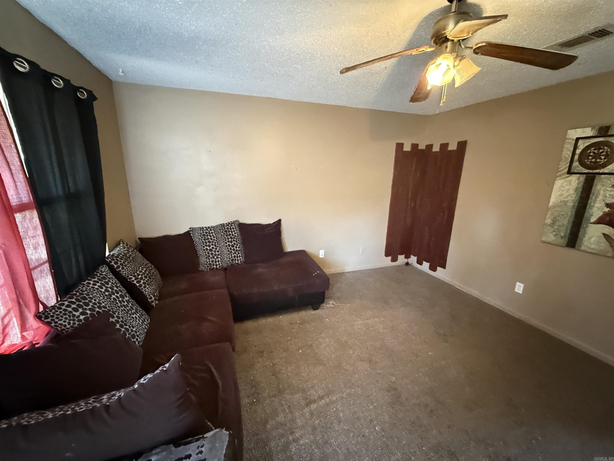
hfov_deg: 102.1
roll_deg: -0.5
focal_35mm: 14
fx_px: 248
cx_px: 307
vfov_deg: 85.7
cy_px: 230
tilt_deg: -13.7
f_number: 2.2
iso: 1250
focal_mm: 2.22
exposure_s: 1/40
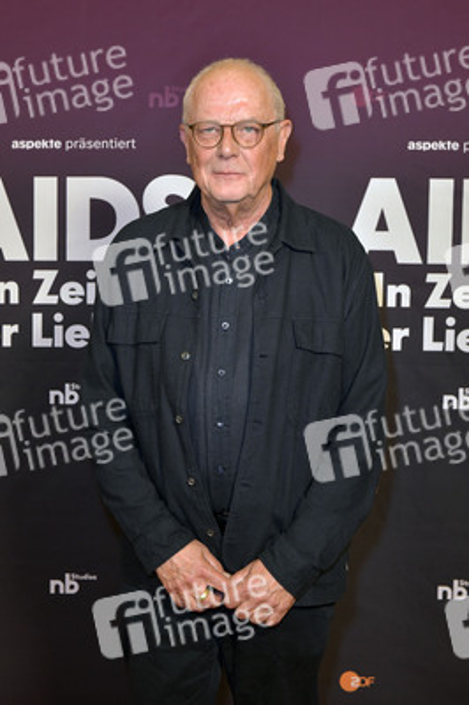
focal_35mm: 45
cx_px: 234
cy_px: 352
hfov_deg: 29.8
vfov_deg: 43.6
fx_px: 881
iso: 1600
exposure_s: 1/250
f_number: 6.3
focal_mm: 45
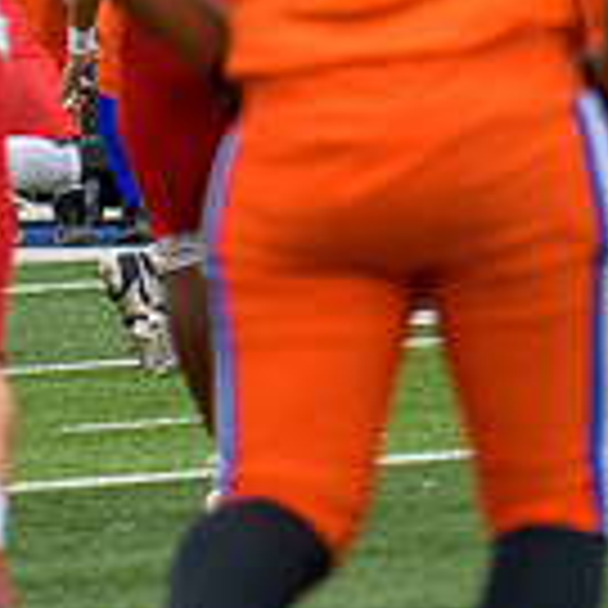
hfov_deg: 1.8
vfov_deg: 1.8
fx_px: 19613
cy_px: 53
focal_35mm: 987
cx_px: 1045
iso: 250
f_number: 3.5
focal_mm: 160
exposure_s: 1/800
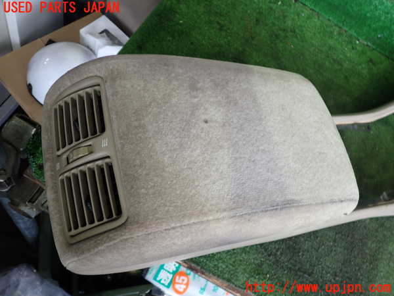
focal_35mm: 30
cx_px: 197
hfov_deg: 60.0
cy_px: 148
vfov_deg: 46.8
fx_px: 341
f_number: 2.3
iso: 200
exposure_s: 1/50
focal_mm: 5.4
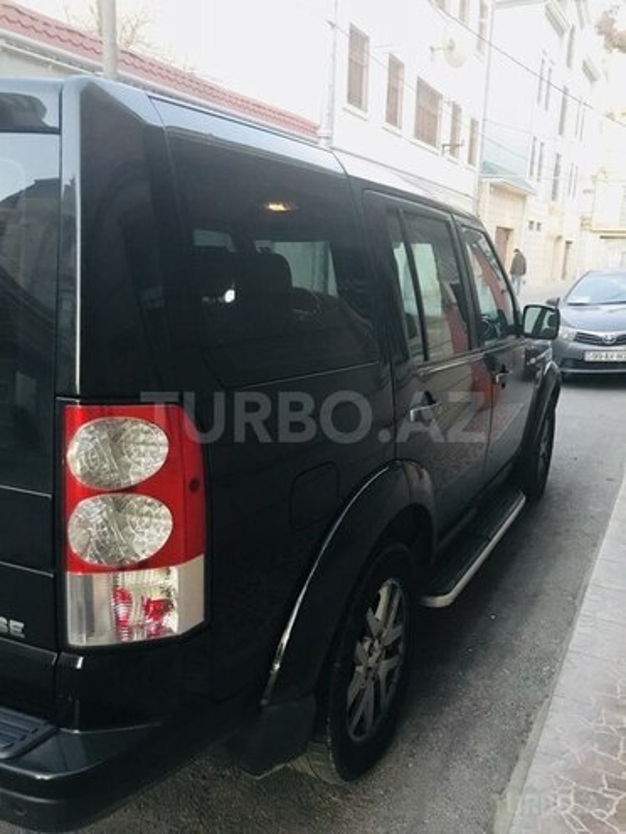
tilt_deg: -13.2
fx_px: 675
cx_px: 313
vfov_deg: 63.4
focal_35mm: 28
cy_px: 417
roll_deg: -2.2
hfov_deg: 49.7
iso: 80
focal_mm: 3.99
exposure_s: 1/7
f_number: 1.8
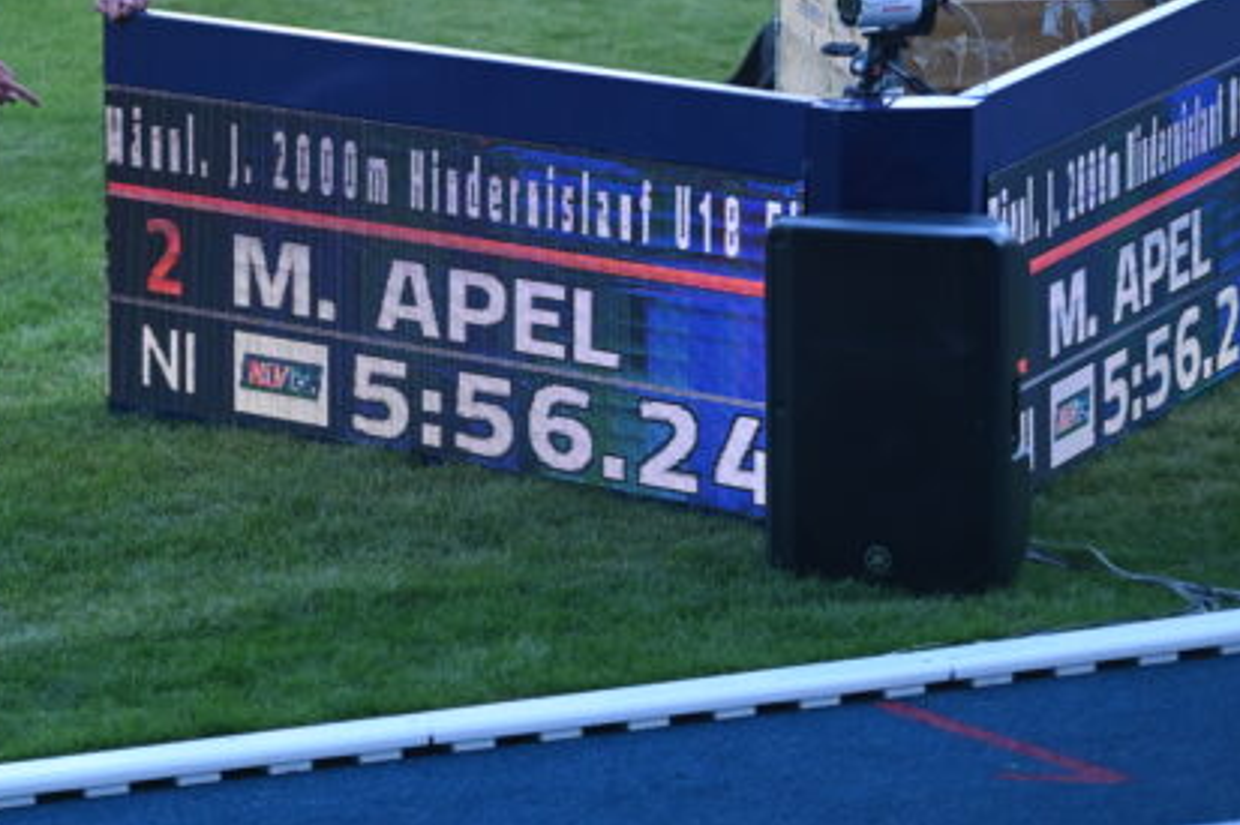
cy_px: 226
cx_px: 387
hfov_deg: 7.4
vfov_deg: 4.9
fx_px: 9606
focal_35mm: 279
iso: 1250
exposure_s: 1/2000
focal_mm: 150
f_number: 2.8
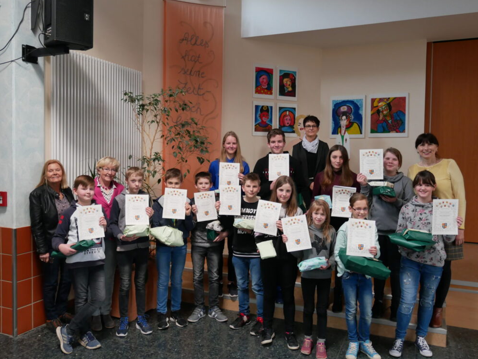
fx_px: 428
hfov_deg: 58.3
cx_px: 238
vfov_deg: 45.5
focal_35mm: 31
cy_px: 174
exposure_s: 1/60
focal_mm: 15
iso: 640
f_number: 3.7
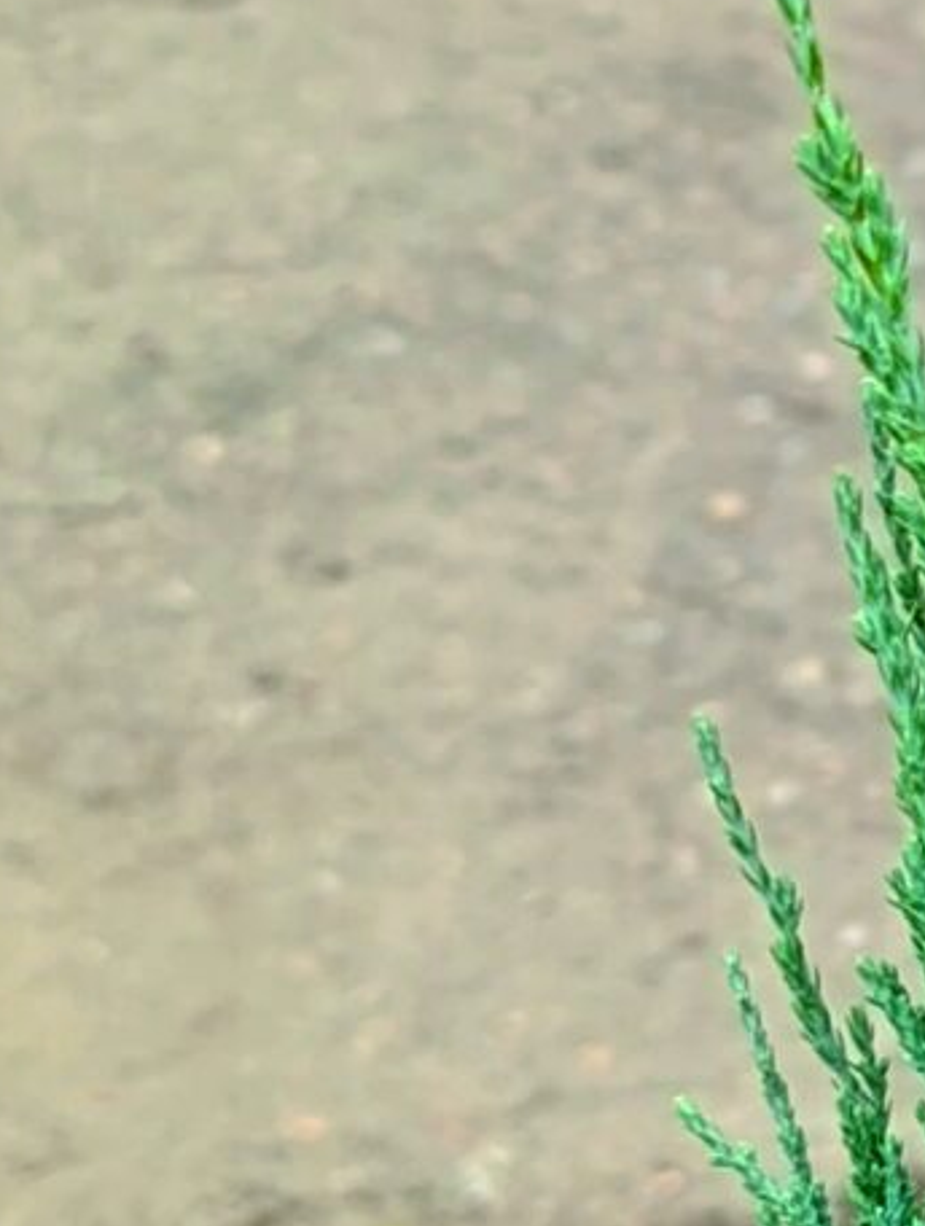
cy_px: 387
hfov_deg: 10.7
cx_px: 1745
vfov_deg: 15.2
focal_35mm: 129
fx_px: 4579
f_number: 1.6
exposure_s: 1/100
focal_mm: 6.14
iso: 125
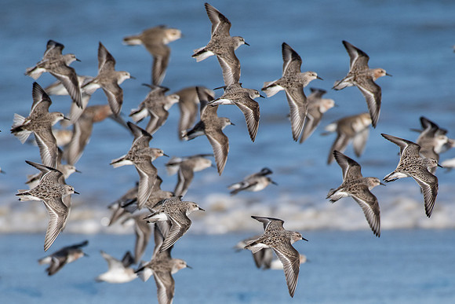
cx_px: 216
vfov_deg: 1.4
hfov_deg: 2.1
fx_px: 12416
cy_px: 285
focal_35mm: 982
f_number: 7.1
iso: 360
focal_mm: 500
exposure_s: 1/2500
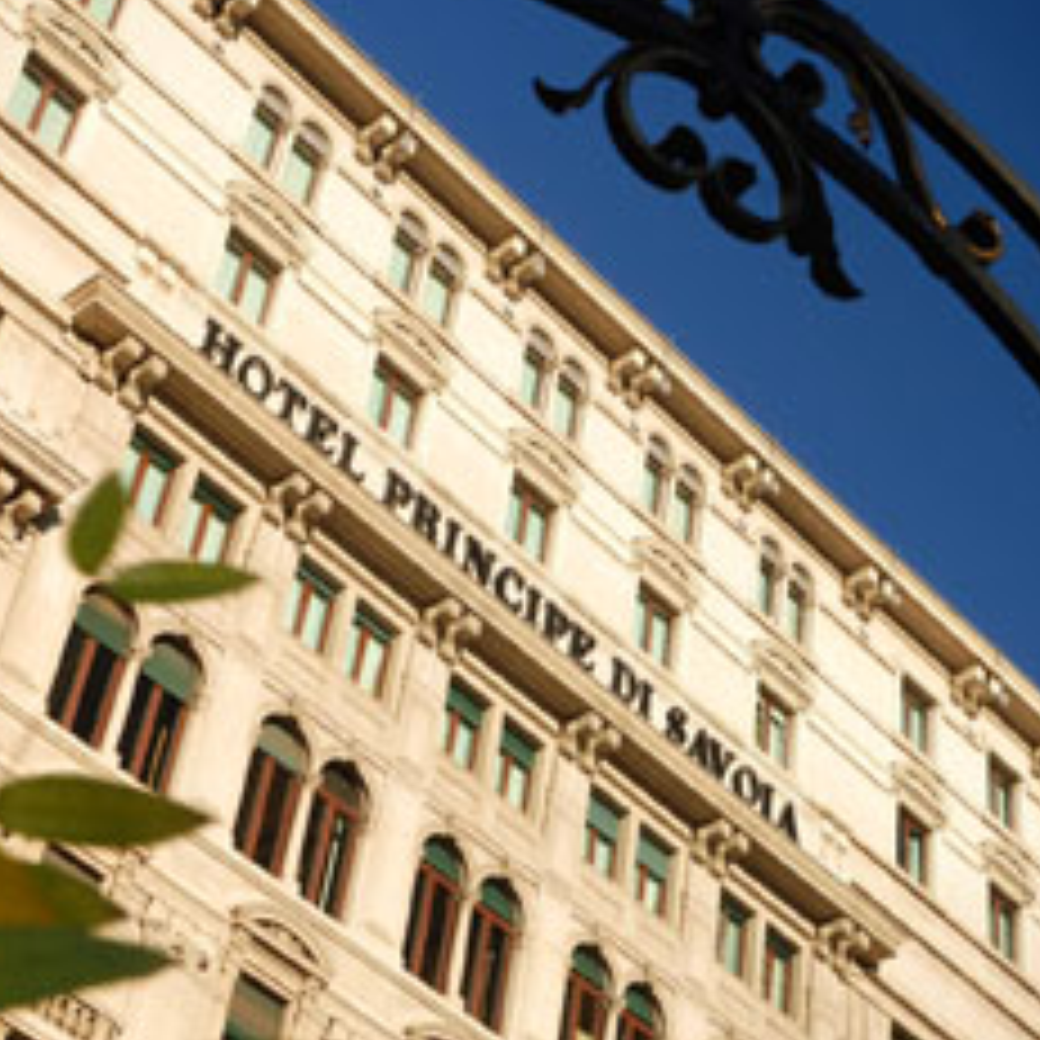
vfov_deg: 24.0
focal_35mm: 72
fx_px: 2447
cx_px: 374
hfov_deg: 23.9
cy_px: 504
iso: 100
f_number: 8
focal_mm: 26
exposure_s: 1/40
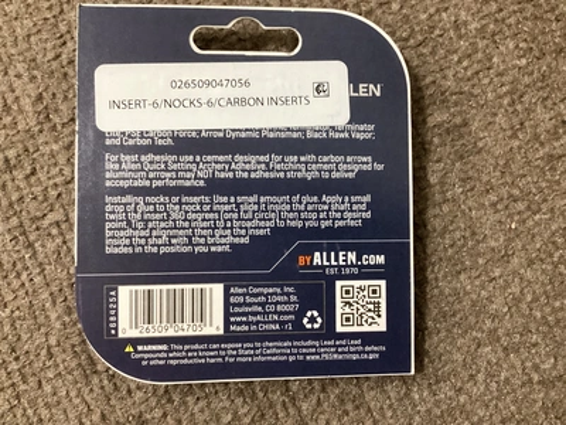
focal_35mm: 31
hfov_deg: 58.4
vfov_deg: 45.4
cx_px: 283
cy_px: 212
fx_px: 507
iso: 400
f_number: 2.4
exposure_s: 1/40
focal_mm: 3.3
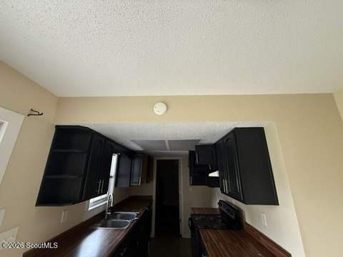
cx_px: 172
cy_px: 128
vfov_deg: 85.7
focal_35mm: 14
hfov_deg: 102.1
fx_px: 139
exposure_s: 1/60
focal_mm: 2.22
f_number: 2.2
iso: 500
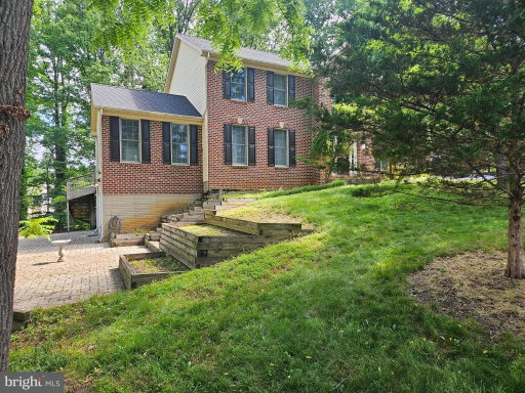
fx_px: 349
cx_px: 262
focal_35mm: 23
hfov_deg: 73.9
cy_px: 196
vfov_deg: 58.9
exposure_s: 1/180
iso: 32
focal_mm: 5.4
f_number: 1.8
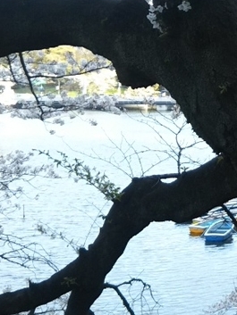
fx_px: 931
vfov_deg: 19.0
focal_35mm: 102
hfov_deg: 13.8
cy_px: 42
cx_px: 334
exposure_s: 1/120
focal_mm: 4
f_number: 2.2
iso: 25
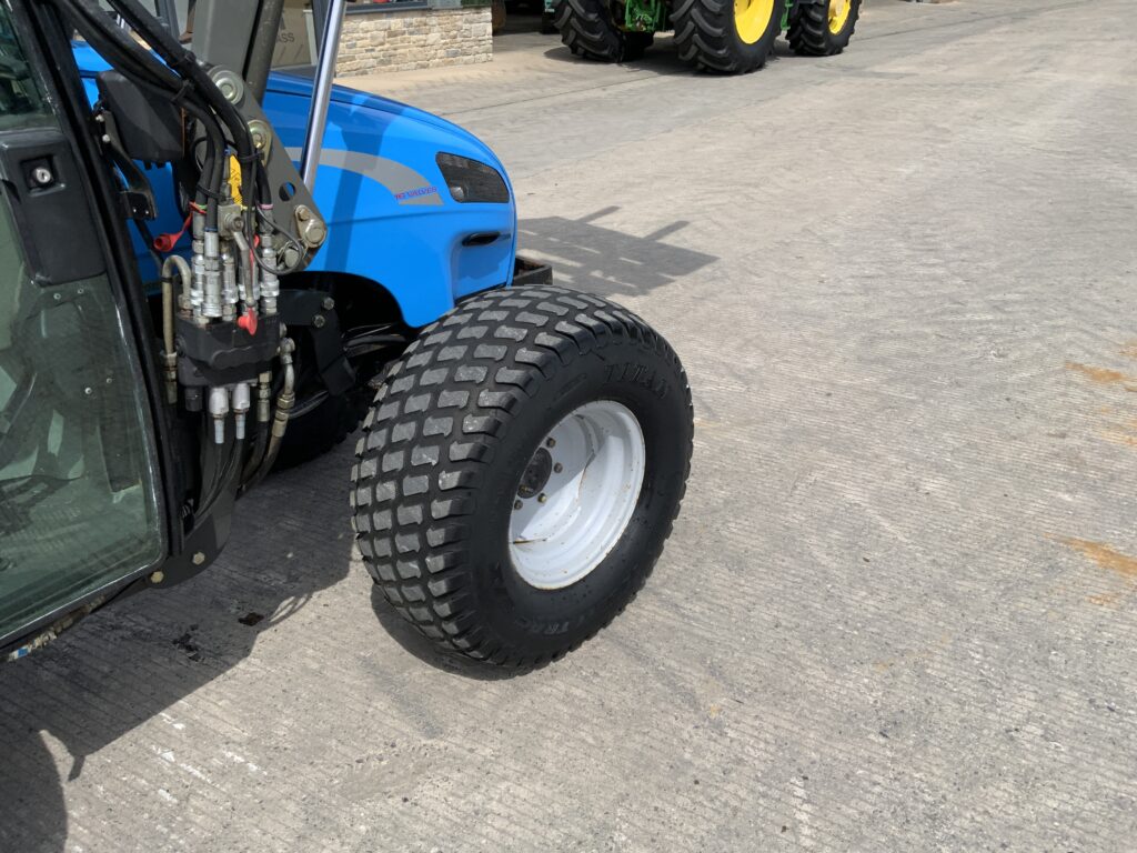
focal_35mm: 29
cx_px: 568
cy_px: 426
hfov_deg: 61.7
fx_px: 953
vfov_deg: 48.2
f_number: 1.8
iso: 16
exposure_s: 1/1626
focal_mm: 3
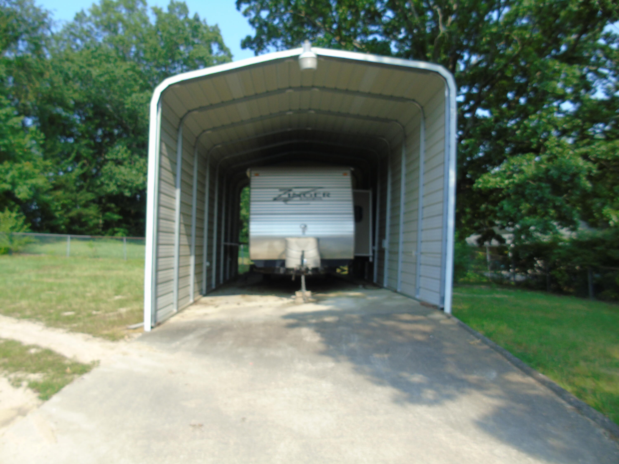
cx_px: 310
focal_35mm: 25
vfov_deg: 54.9
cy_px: 232
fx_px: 447
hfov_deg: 69.4
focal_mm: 4.4
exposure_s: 1/400
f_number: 3.4
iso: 80
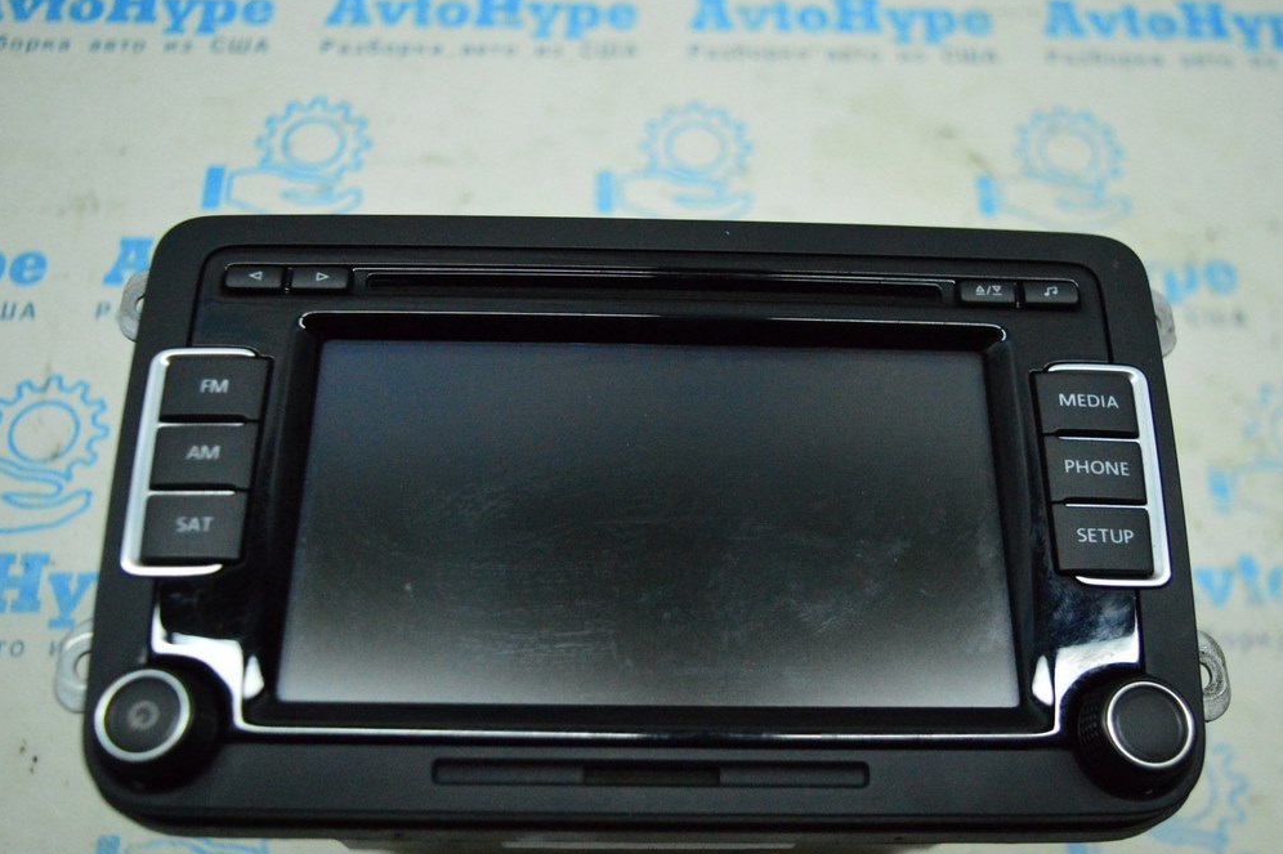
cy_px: 431
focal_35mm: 37
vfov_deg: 35.9
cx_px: 657
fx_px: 1318
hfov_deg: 51.9
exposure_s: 1/1000
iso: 6400
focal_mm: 24
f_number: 4
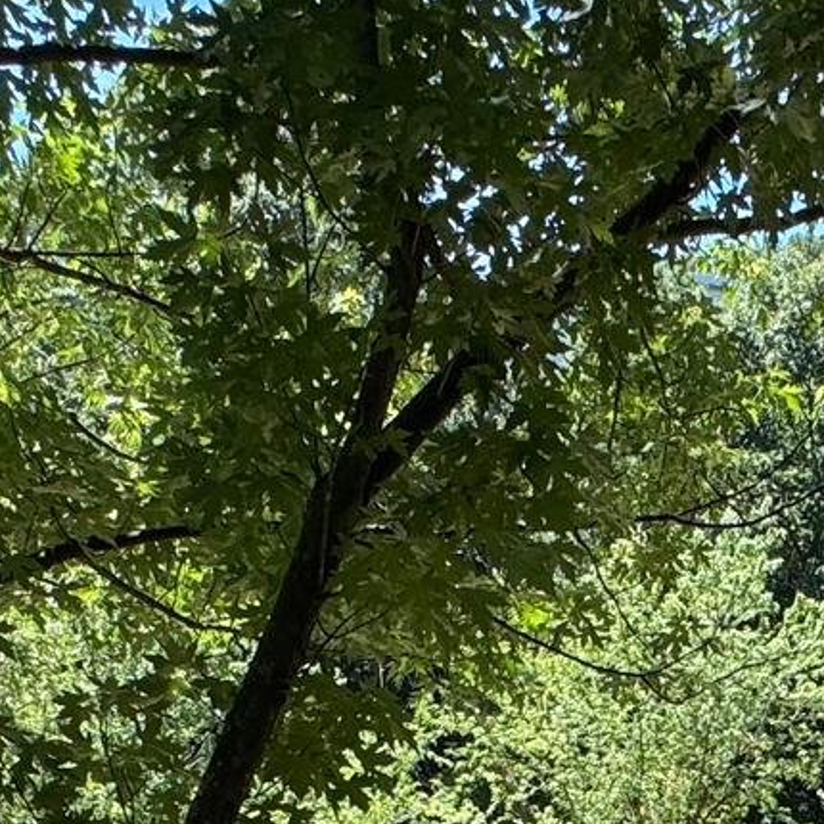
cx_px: 843
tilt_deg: -22.9
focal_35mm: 59
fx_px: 1589
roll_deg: +2.2
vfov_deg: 23.3
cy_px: 1238
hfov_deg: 27.3
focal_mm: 2.22
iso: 40
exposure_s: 1/849
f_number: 2.2
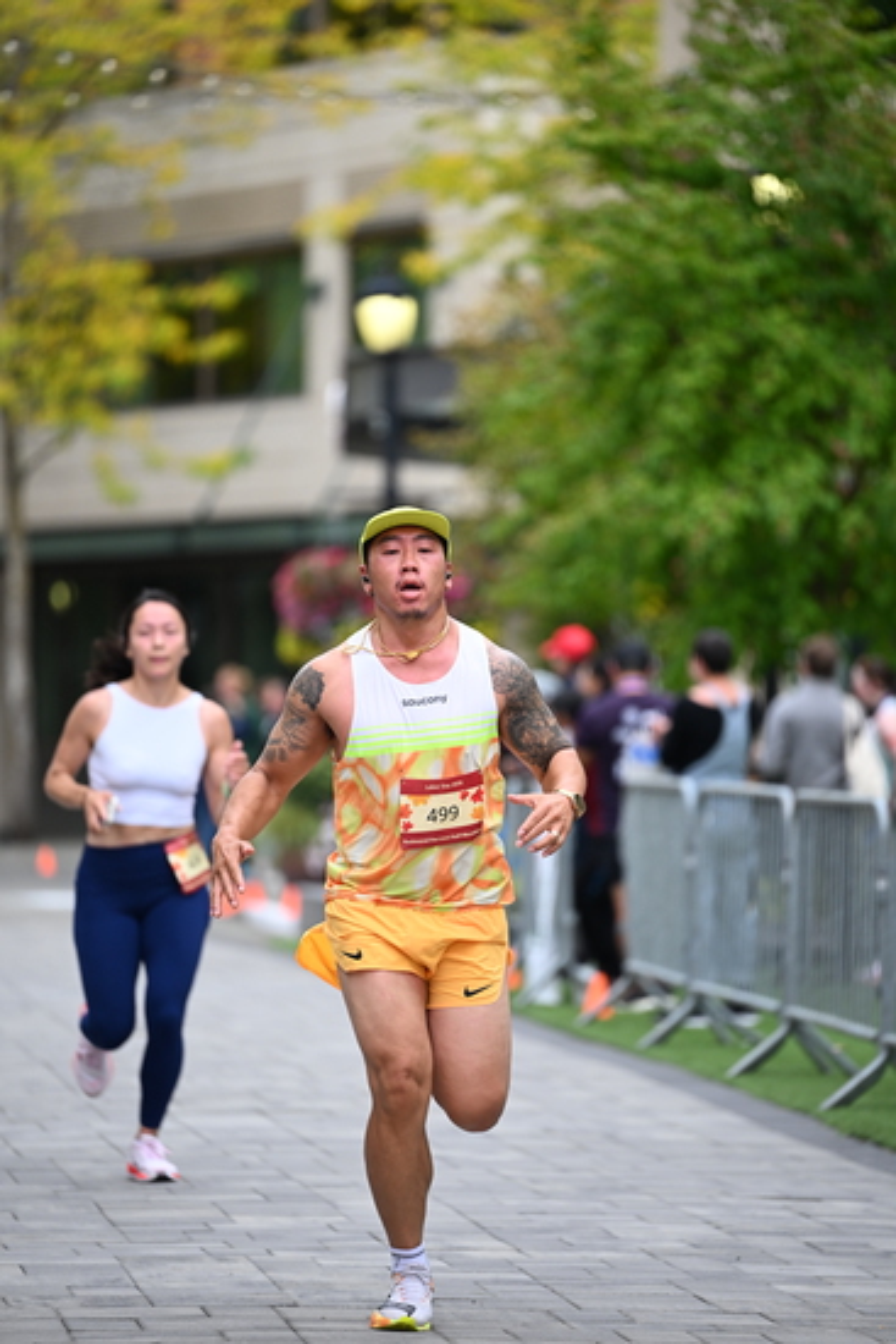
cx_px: 448
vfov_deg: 10.5
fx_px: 7275
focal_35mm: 195
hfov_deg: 7.0
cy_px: 672
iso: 640
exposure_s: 1/2000
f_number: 2.8
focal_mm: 195
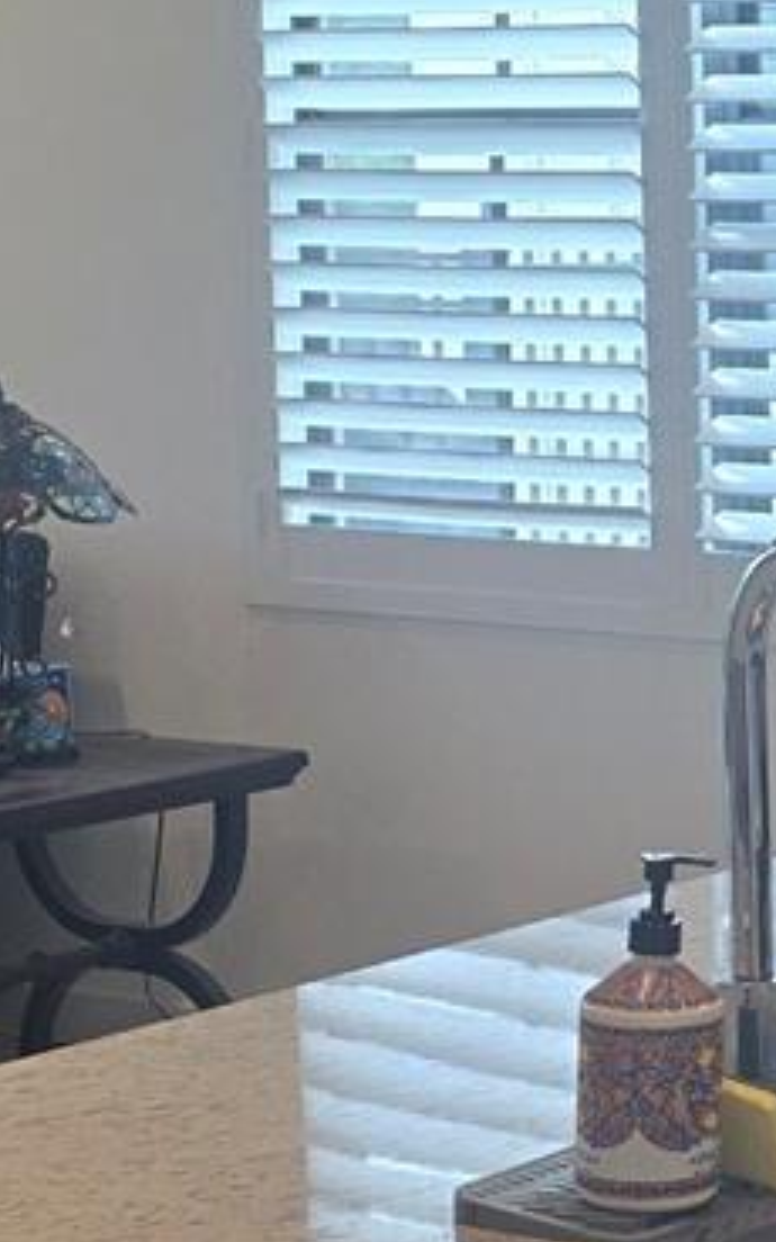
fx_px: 3587
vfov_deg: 19.6
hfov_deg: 11.7
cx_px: 1235
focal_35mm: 106
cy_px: 766
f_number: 1.7
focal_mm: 6.3
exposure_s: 1/120
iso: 80
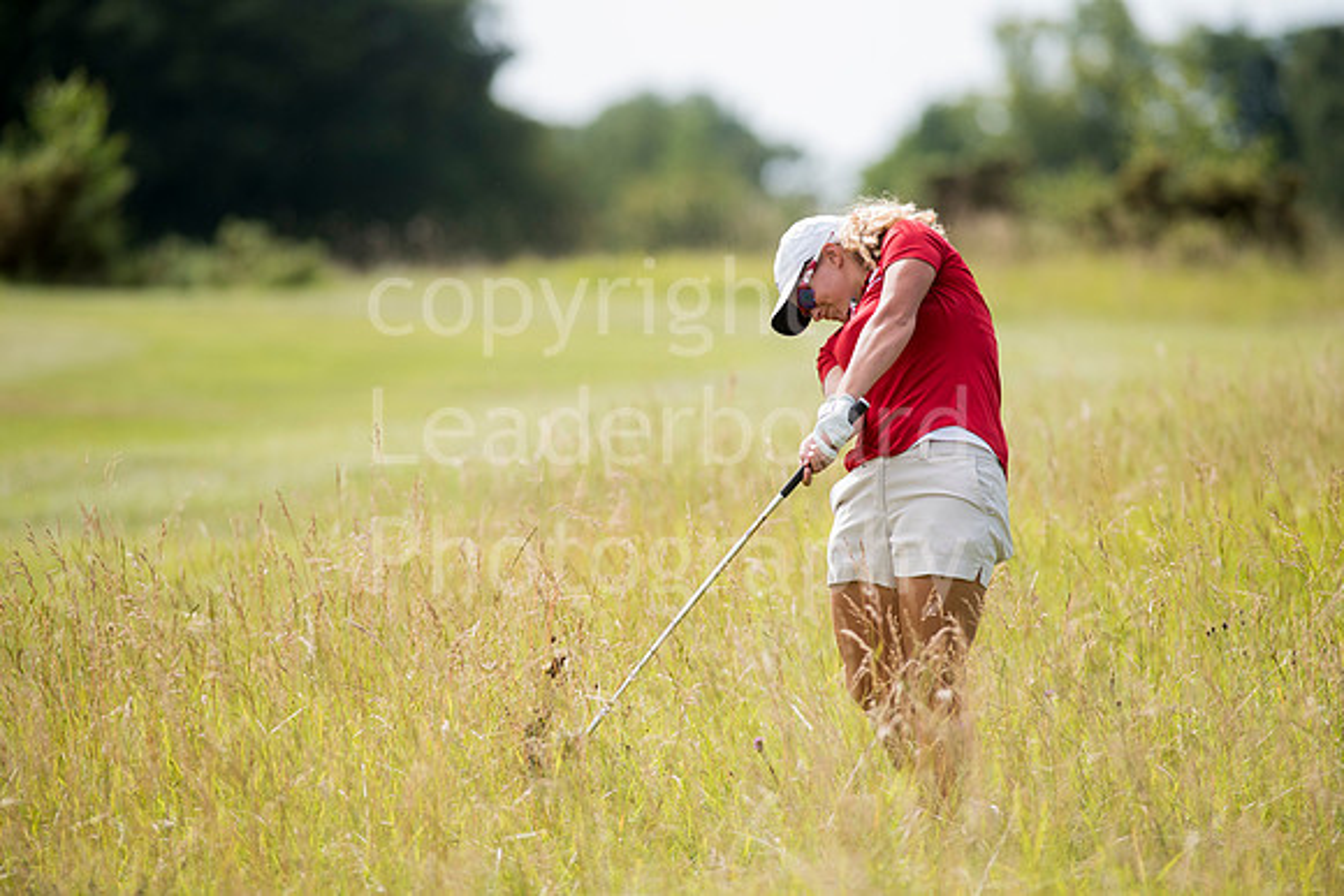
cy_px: 448
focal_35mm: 300
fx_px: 11202
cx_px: 672
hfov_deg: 6.9
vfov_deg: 4.6
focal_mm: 300
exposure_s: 1/2500
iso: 500
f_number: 5
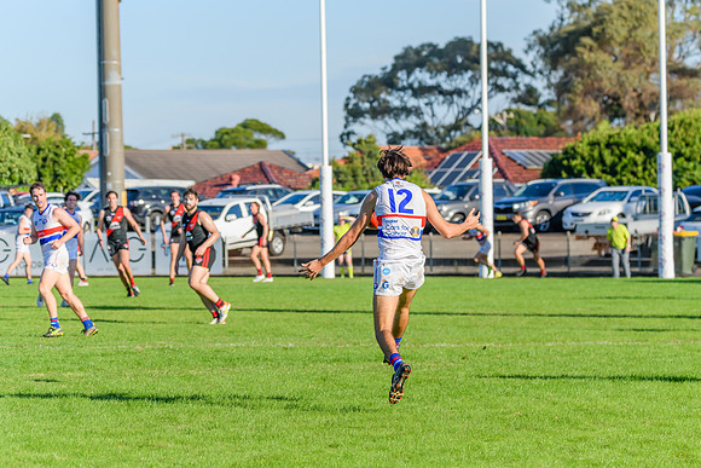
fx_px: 3700
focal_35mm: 190
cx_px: 368
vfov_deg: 7.2
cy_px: 225
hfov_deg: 10.8
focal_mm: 180
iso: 800
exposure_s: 1/2000
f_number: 8
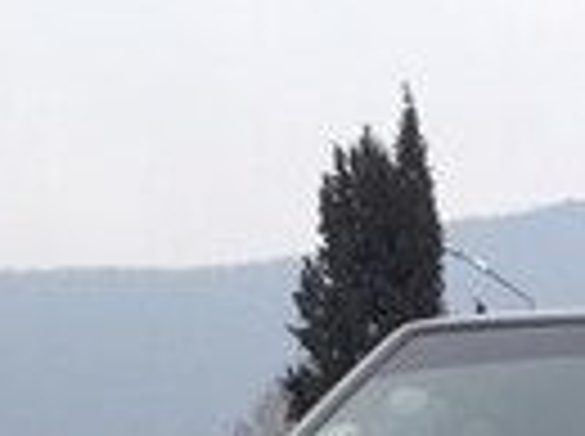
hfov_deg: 11.5
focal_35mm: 168
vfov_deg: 8.3
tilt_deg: -3.9
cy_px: 946
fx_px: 2834
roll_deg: -2.7
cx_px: 724
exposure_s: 1/266
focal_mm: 4.12
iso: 50
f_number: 2.4
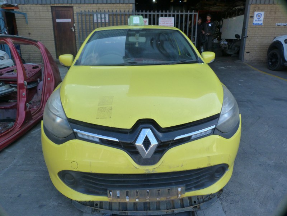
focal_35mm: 25
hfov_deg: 69.4
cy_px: 108
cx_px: 144
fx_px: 207
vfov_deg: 54.9
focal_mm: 4.5
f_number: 3.6
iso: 125
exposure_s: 1/125
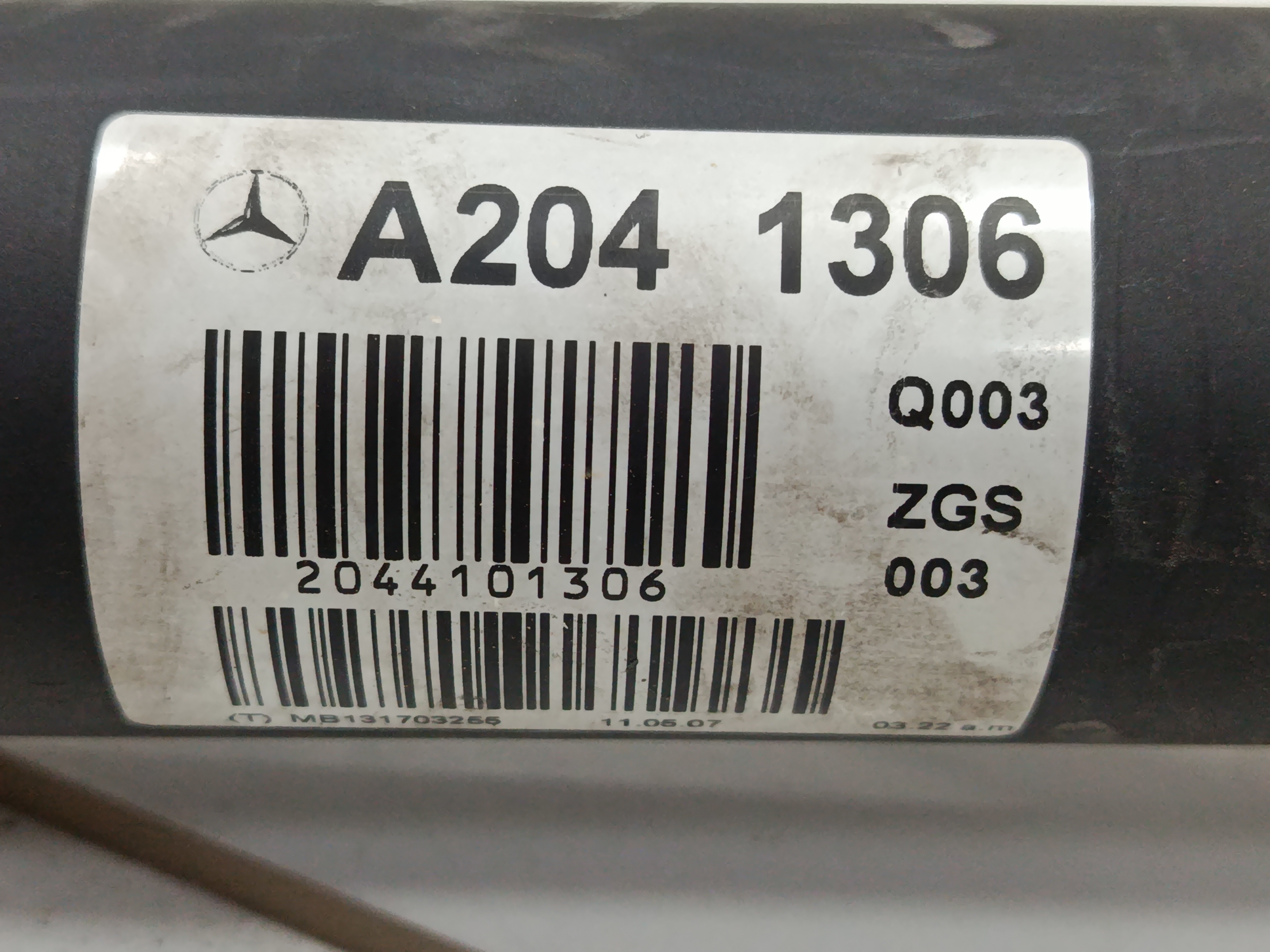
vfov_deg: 29.7
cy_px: 476
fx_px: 1798
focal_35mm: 49
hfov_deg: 38.9
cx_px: 635
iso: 1036
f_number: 1.7
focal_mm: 5.24
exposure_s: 1/50
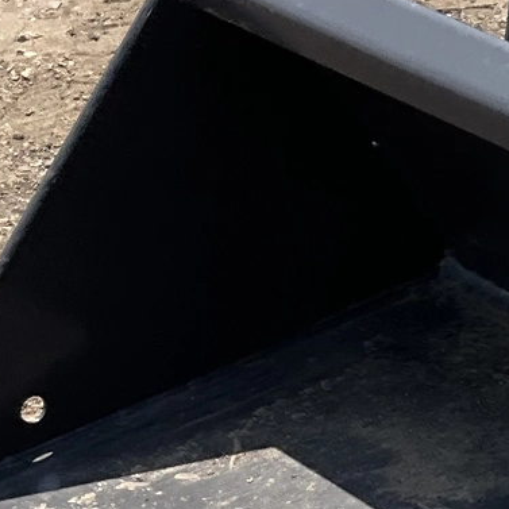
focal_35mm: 136
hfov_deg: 12.2
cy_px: 695
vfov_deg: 12.4
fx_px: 2262
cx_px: 768
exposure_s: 1/1279
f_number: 1.8
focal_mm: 3
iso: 25
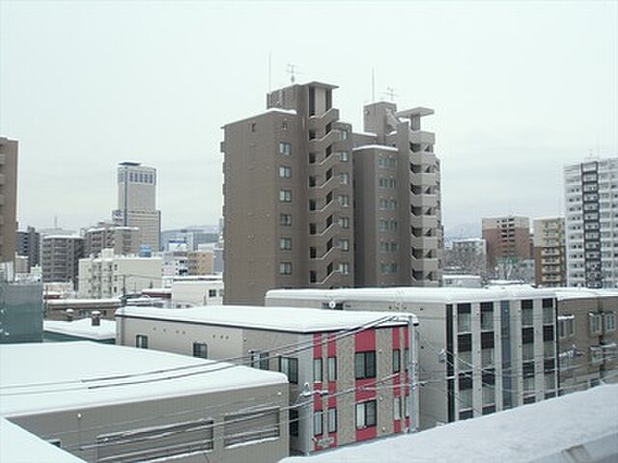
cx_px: 309
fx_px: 714
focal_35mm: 40
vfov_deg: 36.0
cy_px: 232
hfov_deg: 46.8
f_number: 4
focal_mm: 7.15
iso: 64
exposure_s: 1/125
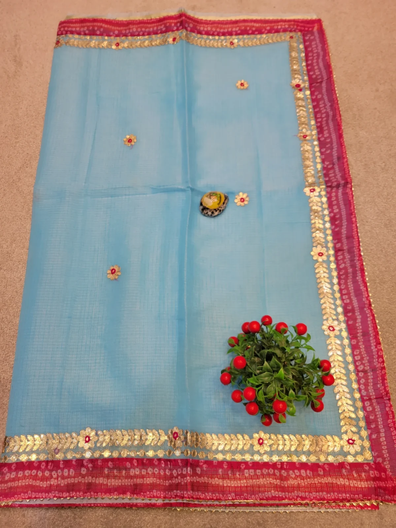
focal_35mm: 26
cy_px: 264
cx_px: 198
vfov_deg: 67.3
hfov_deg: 53.1
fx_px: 397
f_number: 1.8
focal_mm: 5.4
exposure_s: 1/350
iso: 40
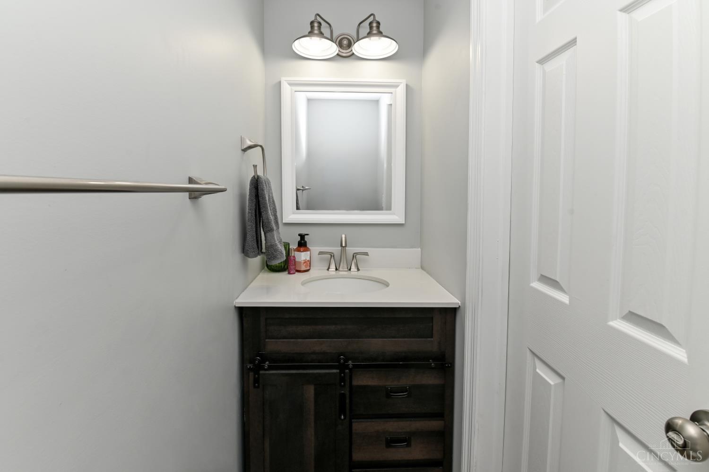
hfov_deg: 100.4
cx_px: 354
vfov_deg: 77.2
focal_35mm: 15
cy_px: 236
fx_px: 295
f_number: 8
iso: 250
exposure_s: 1/80
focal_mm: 15
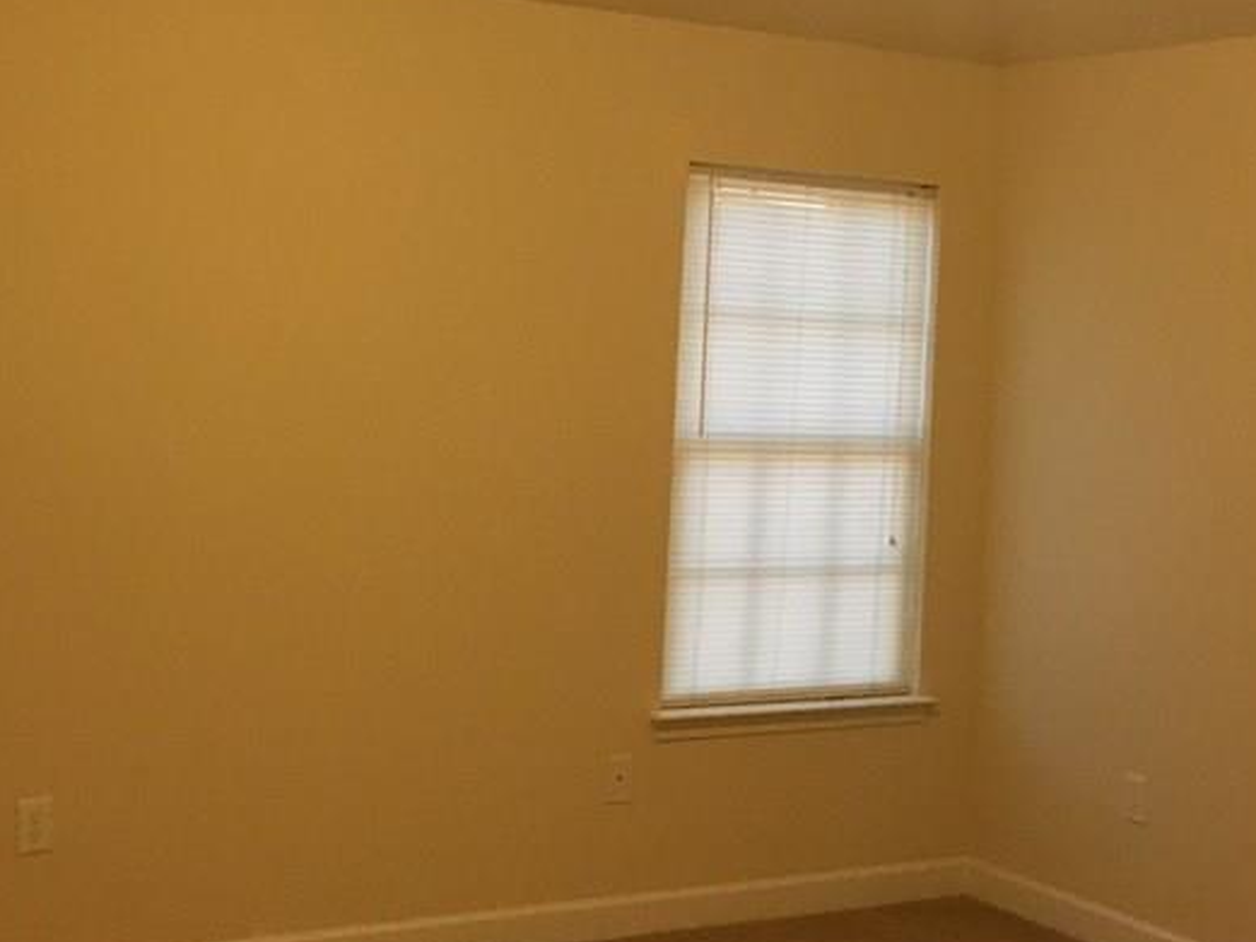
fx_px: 2069
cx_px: 593
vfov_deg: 25.5
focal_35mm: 57
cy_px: 323
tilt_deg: +1.7
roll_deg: -2.2
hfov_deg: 33.8
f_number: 2.2
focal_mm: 4.15
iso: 200
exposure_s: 1/30
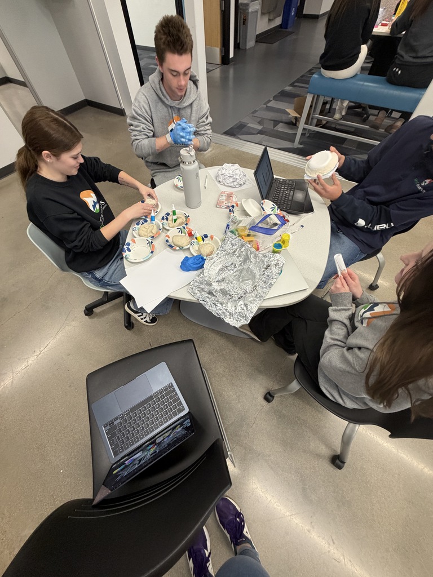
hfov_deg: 85.7
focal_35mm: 14
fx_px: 233
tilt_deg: -57.0
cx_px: 216
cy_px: 288
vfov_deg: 102.1
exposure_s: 1/75
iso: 250
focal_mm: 2.22
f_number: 2.2
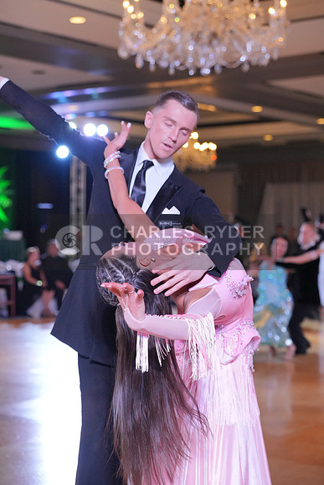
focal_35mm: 70
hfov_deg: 19.5
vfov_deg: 28.8
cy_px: 242
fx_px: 944
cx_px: 162
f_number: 4
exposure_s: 1/500
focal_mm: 70
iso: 4000
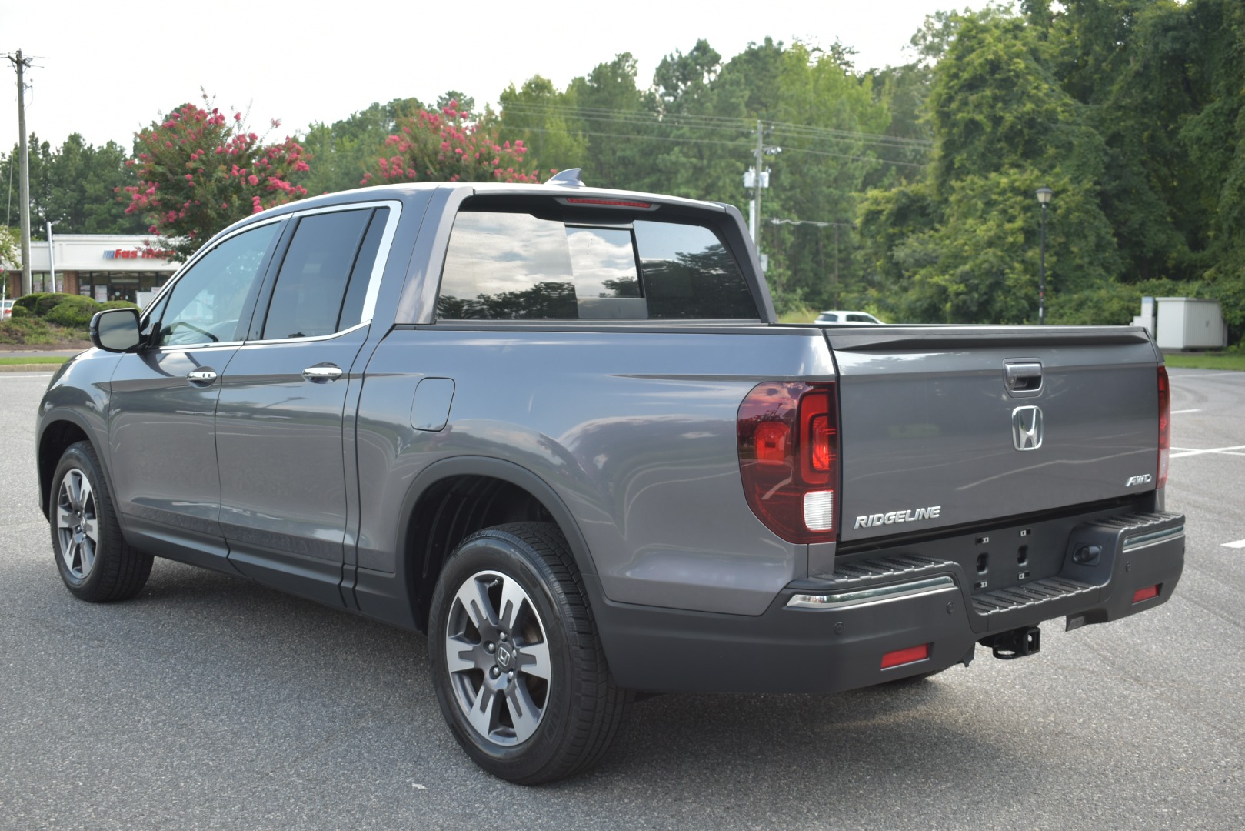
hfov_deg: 47.9
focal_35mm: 40
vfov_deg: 33.0
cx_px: 622
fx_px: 1401
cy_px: 416
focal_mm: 27
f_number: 4
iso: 100
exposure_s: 1/125
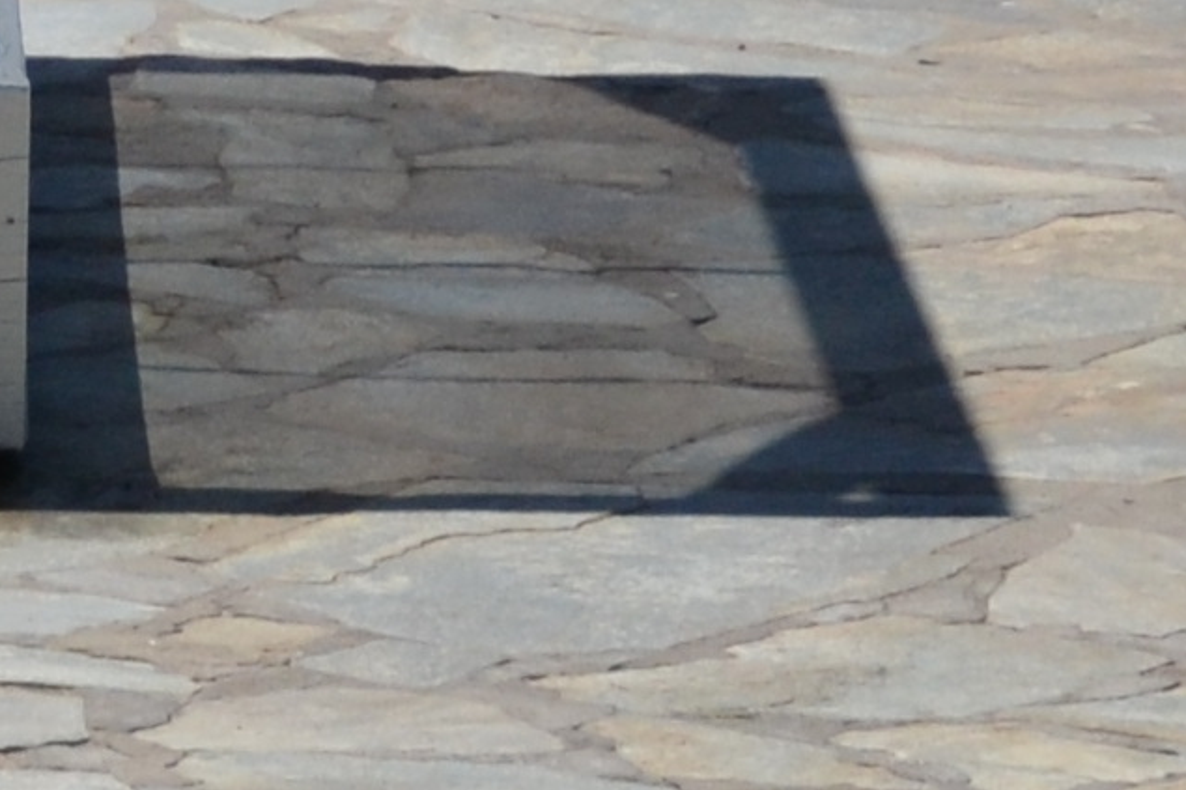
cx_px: 13
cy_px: -1033
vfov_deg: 3.0
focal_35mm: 457
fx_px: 15051
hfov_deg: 4.5
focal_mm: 42
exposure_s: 1/4000
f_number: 4.5
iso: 400
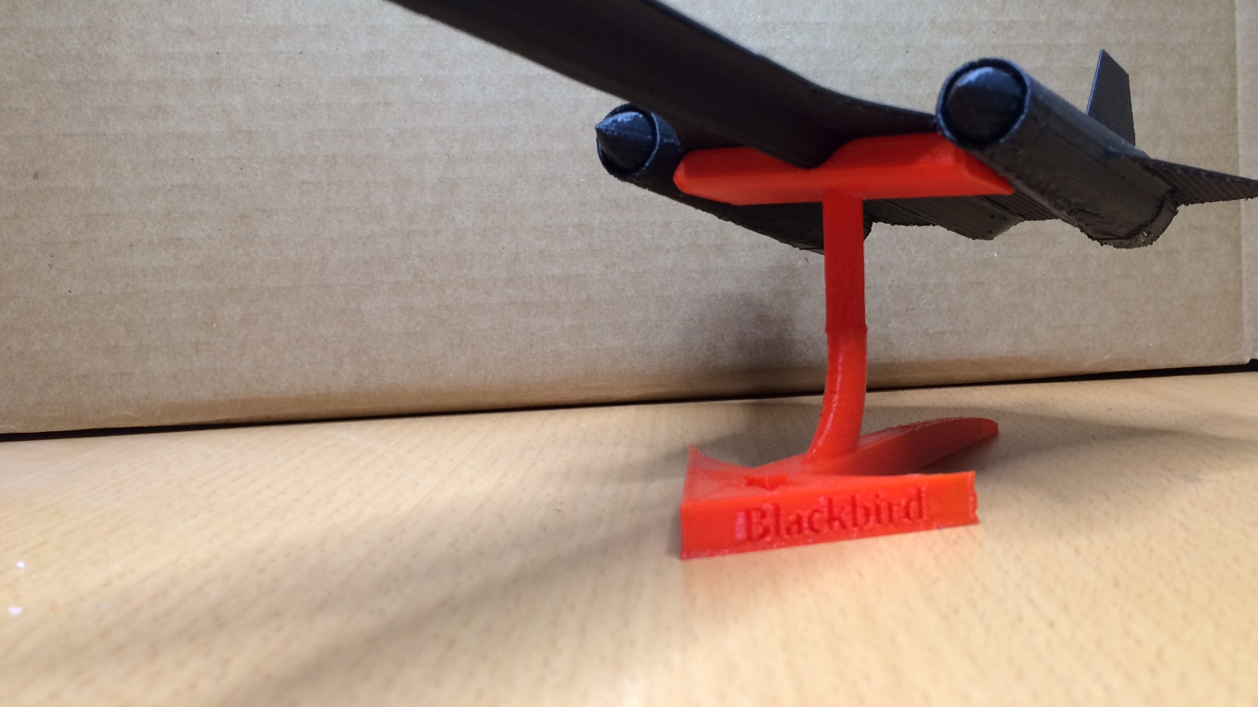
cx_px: 619
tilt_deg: +1.3
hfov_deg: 58.0
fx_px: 1134
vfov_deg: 34.2
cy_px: 219
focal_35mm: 34
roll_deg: +2.5
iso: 32
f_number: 2.2
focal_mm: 4.15
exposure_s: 1/30
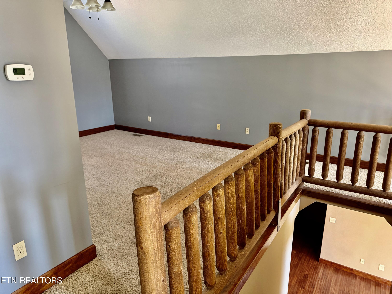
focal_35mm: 24
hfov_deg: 71.6
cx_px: 196
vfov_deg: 56.8
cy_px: 147
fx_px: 272
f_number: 1.78
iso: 500
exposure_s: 1/60
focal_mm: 6.76
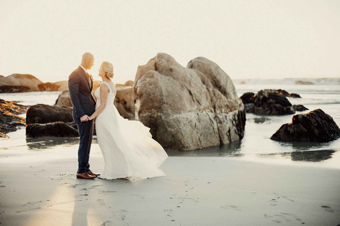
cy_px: 113
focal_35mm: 50
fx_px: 472
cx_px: 170
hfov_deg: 39.6
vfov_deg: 27.0
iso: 400
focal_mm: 50
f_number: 2
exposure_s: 1/1250
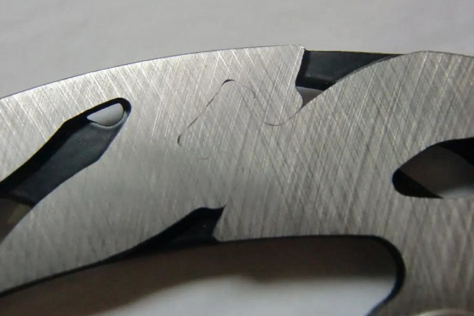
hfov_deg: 60.3
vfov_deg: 42.2
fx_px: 408
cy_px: 135
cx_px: 239
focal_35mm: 31
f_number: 3.5
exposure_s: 1/30
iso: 400
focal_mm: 5.2
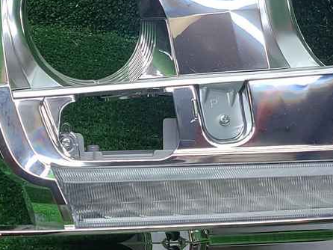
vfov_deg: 17.4
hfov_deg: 23.3
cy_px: 40
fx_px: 808
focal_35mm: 84
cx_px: 189
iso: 50
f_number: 1.8
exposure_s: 1/117
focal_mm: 5.4
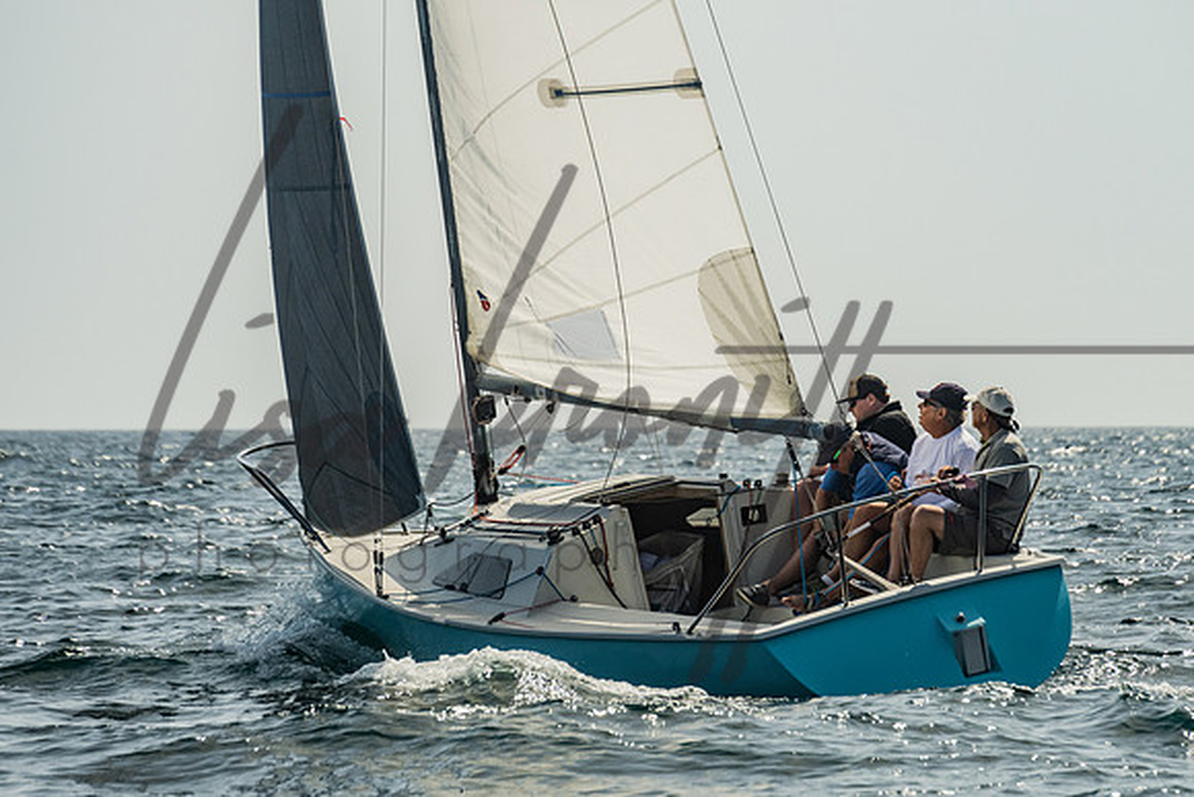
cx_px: 684
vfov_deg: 4.4
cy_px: 364
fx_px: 10415
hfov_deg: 6.6
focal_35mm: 314
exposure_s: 1/1250
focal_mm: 200
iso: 320
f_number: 6.3
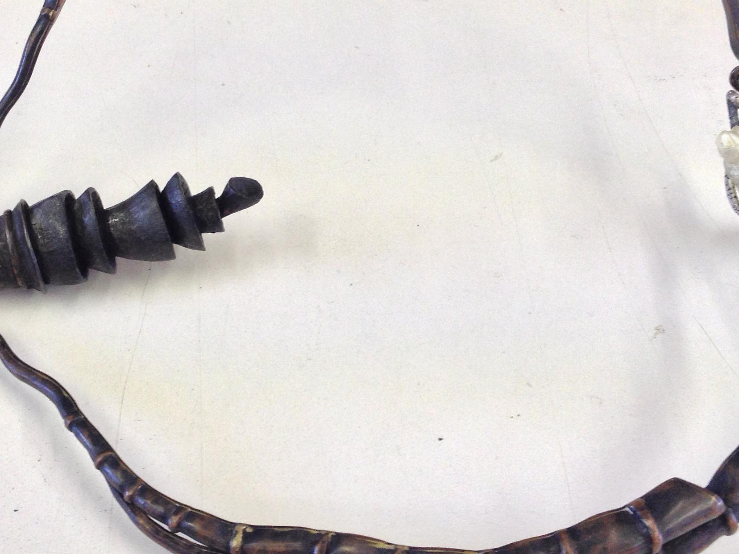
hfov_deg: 28.1
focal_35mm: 69
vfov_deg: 21.3
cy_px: 225
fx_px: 1473
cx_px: 299
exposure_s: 1/40
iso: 50
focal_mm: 4.28
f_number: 2.4
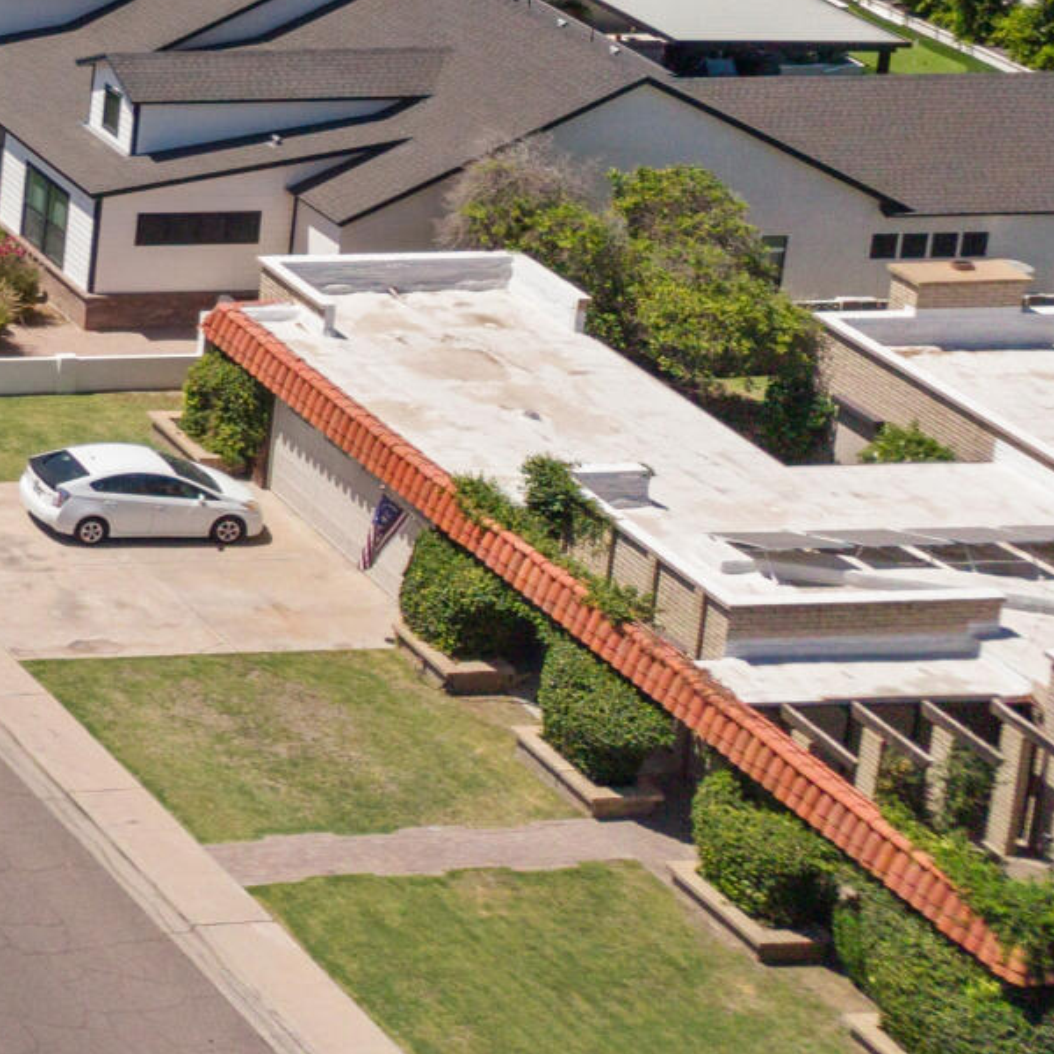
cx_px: -1534
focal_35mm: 106
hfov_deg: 12.5
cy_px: -511
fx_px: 3652
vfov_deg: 15.2
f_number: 1.8
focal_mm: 8.67
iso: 160
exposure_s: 1/3200
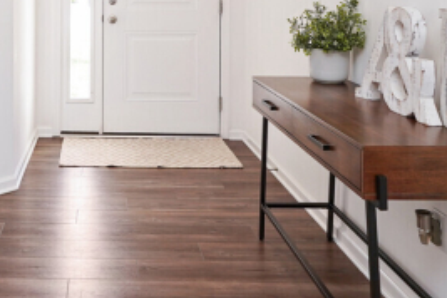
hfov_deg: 41.6
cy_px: -7
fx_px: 559
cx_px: 85
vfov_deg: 27.9
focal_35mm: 45
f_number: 4
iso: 500
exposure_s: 1/160
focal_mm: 16
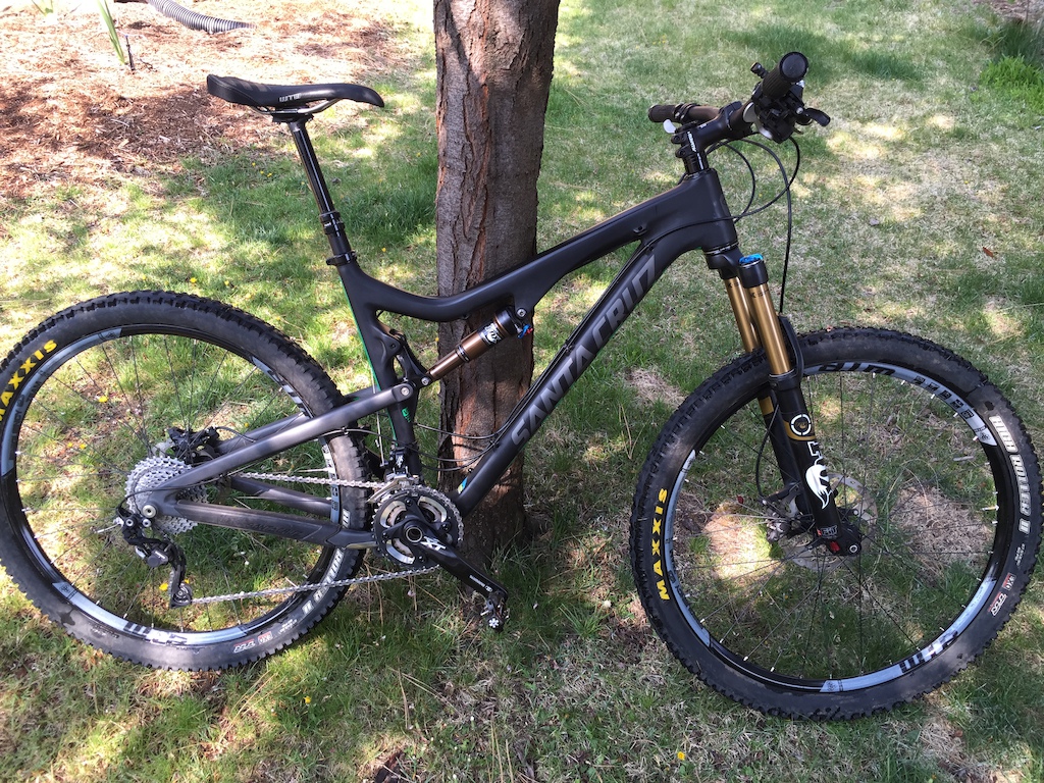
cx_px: 522
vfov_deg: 48.2
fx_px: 875
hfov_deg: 61.7
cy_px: 392
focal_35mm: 29
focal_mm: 4.15
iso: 32
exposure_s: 1/120
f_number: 2.2
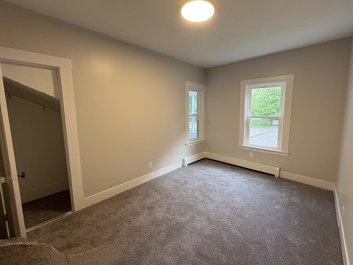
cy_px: 129
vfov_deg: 81.7
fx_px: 153
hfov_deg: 98.0
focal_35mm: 15
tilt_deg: -6.3
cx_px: 188
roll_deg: +1.5
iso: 160
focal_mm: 2.22
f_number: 2.2
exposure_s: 1/120
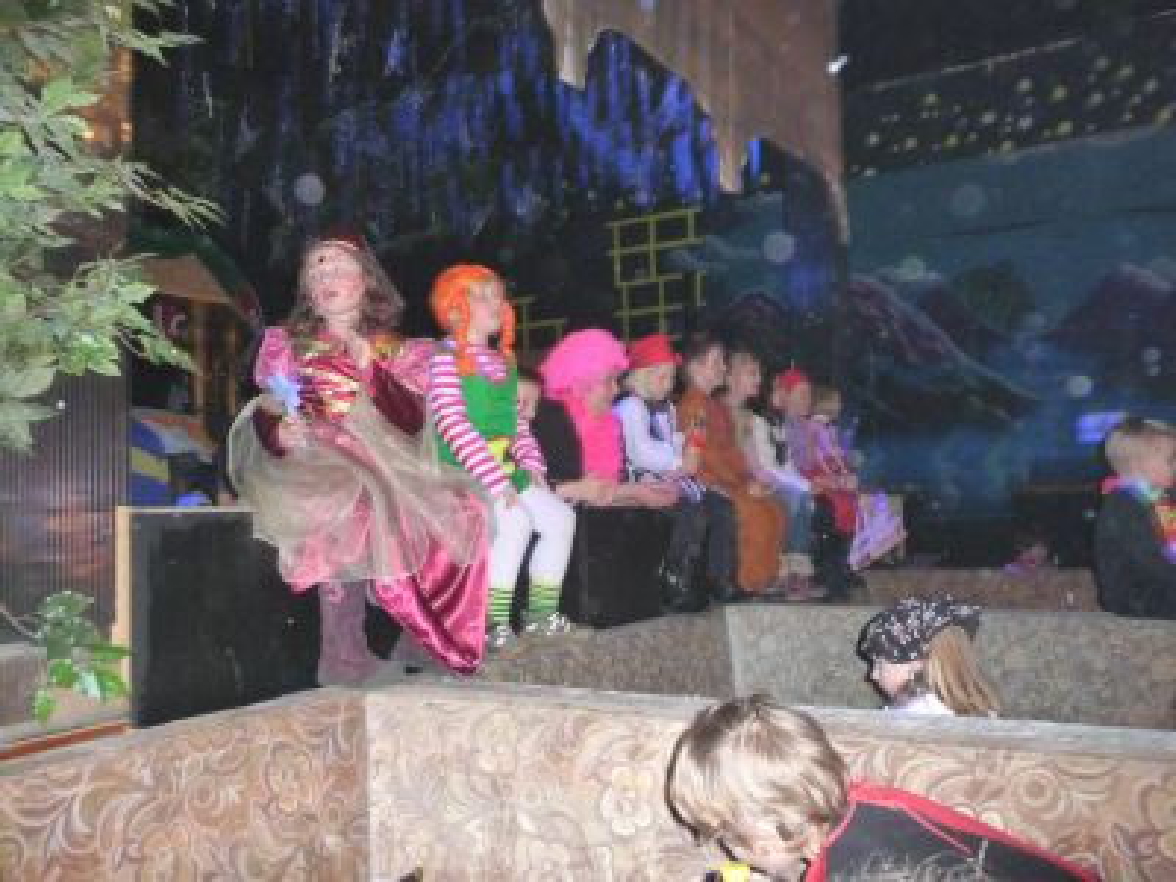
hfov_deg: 60.0
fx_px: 1019
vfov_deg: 46.8
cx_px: 588
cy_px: 441
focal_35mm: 30
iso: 640
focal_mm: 5
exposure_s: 1/8
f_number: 3.4
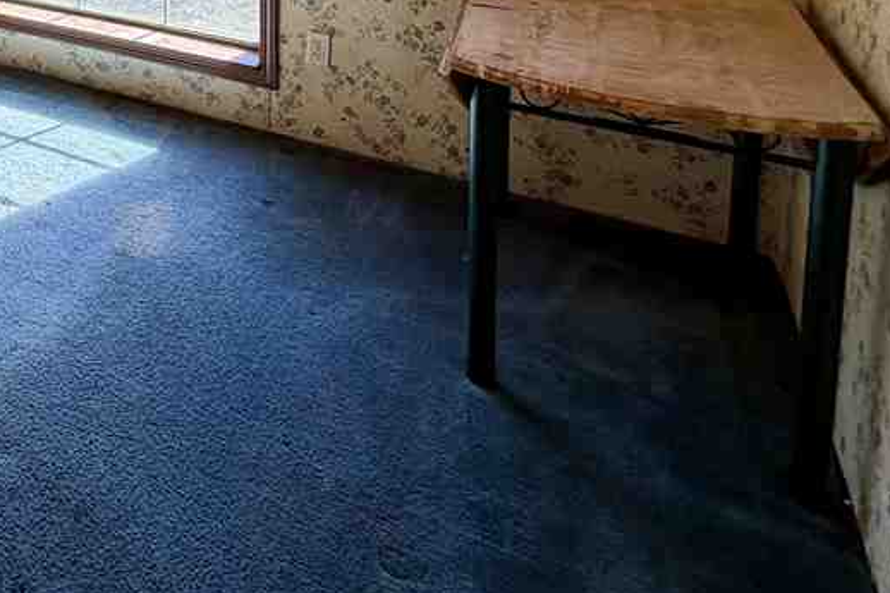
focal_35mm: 36
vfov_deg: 29.5
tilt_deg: -7.7
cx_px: -91
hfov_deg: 42.0
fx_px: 890
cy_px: -183
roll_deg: +3.1
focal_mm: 2.22
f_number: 2.2
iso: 80
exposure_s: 1/121
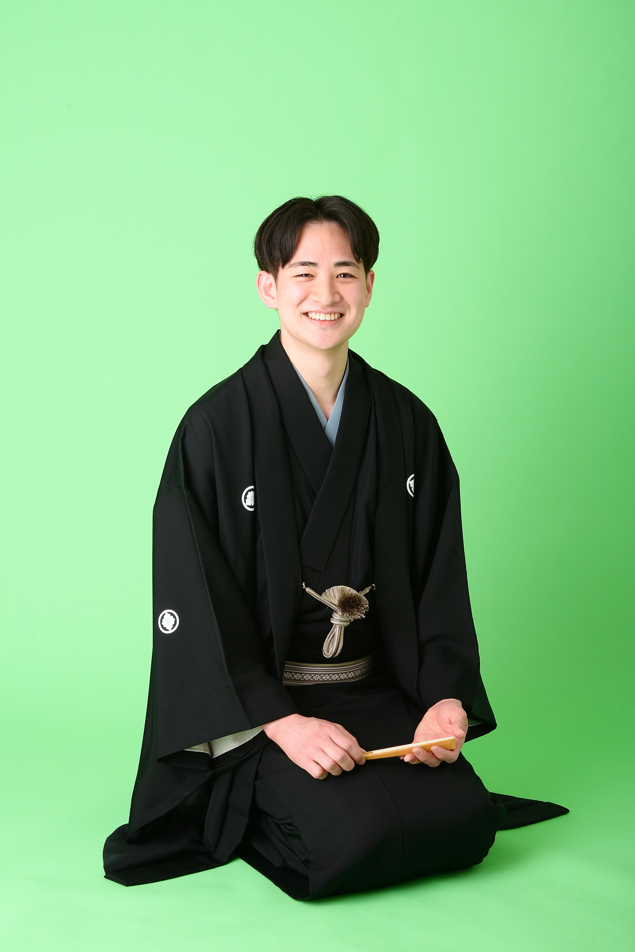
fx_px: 1982
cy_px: 476
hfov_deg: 18.2
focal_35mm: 75
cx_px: 318
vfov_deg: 27.0
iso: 250
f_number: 14
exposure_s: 1/160
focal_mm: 75
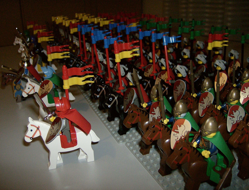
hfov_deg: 51.1
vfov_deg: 40.0
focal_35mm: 36
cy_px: 95
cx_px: 124
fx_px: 260
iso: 200
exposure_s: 1/60
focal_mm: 6
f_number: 2.8
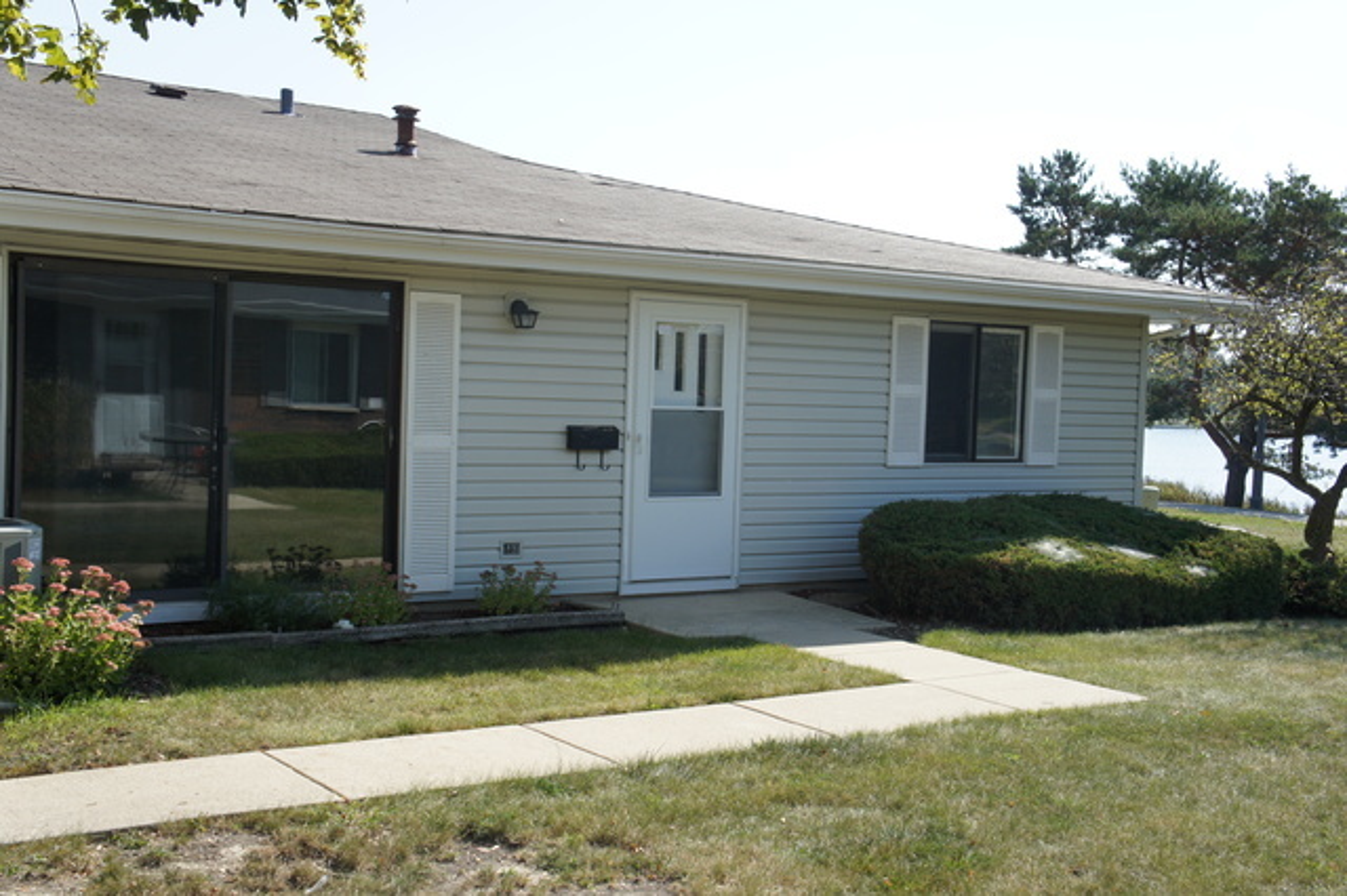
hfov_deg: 46.4
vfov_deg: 31.9
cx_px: 674
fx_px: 1571
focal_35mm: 42
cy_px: 448
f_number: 8
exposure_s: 1/250
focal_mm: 28
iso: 200
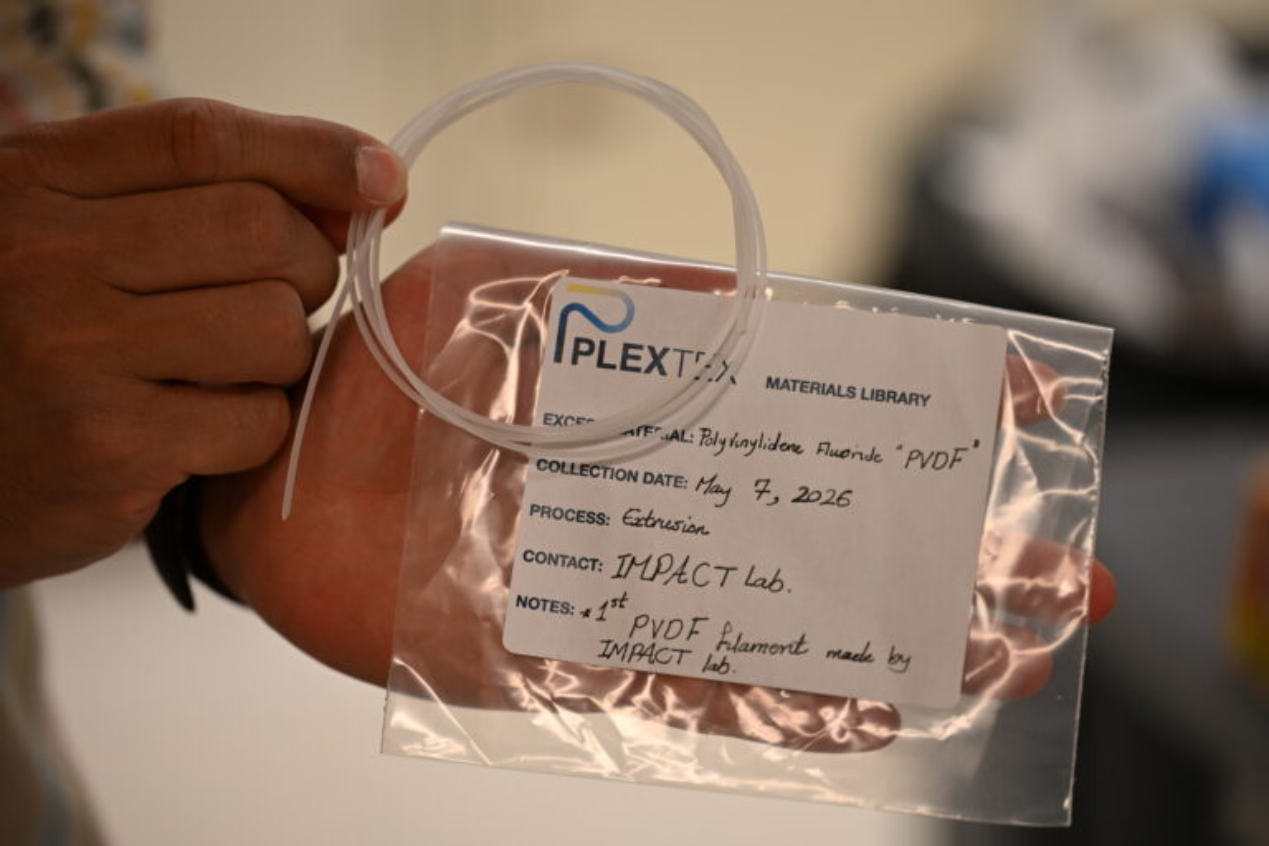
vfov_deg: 13.0
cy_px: 423
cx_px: 634
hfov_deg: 19.5
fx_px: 3701
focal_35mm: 105
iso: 900
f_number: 3
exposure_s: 1/250
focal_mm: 105
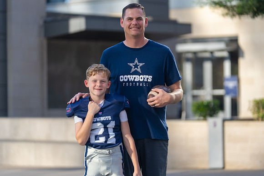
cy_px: 88
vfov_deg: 9.4
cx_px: 132
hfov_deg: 14.1
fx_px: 1067
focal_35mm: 145
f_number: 2.8
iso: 100
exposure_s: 1/640
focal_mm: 136
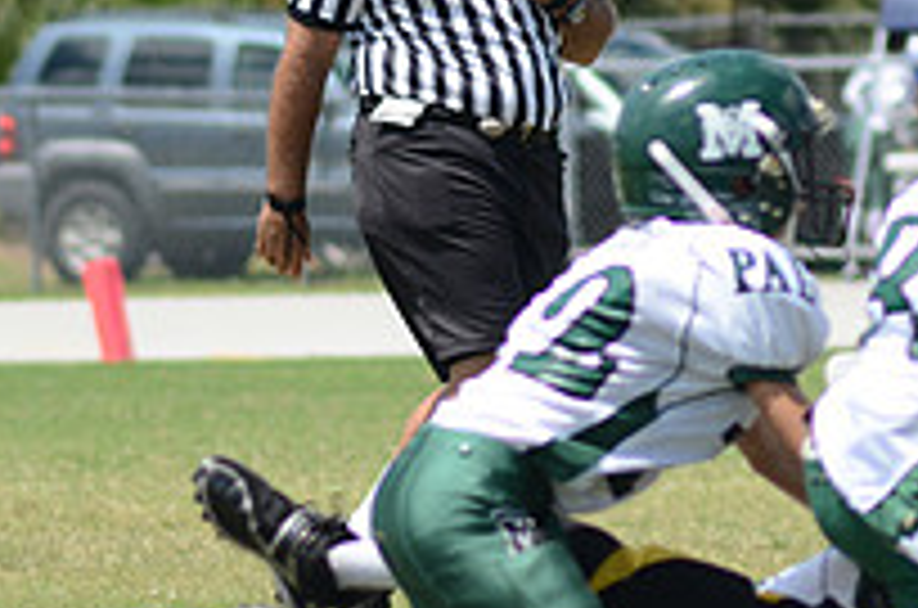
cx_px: 1040
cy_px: 635
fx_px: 21675
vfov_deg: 1.6
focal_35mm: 852
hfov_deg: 2.4
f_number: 6.3
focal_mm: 200
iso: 200
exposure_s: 1/800
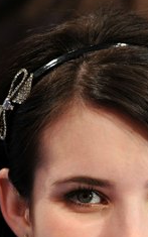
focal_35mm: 530
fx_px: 3418
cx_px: 193
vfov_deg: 4.0
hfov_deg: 2.5
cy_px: 220
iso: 1600
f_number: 3.5
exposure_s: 1/125
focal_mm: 175
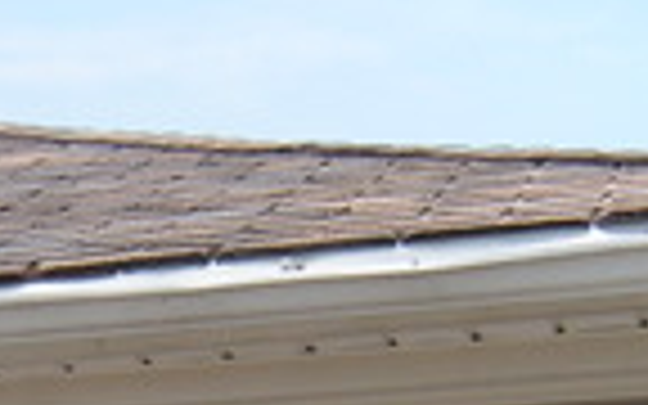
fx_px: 2914
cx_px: -234
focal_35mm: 165
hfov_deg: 12.2
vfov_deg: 7.7
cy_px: 752
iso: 64
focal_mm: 5.9
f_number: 3.8
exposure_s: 1/344
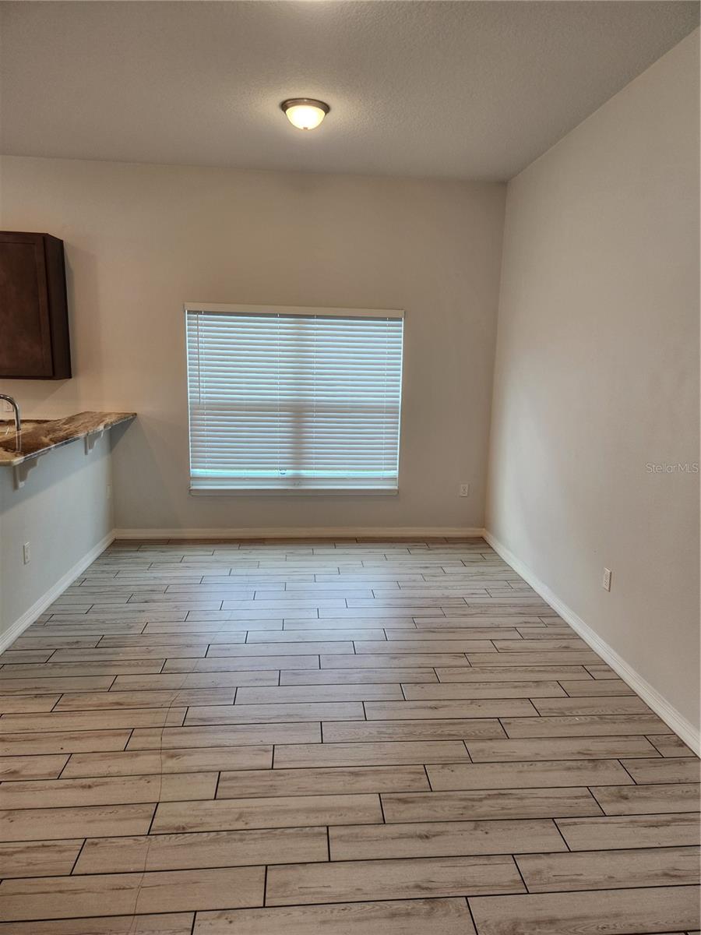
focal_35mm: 23
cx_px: 350
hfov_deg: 58.9
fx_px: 621
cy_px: 468
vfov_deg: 73.9
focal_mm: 5.4
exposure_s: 1/120
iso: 80
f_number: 1.8
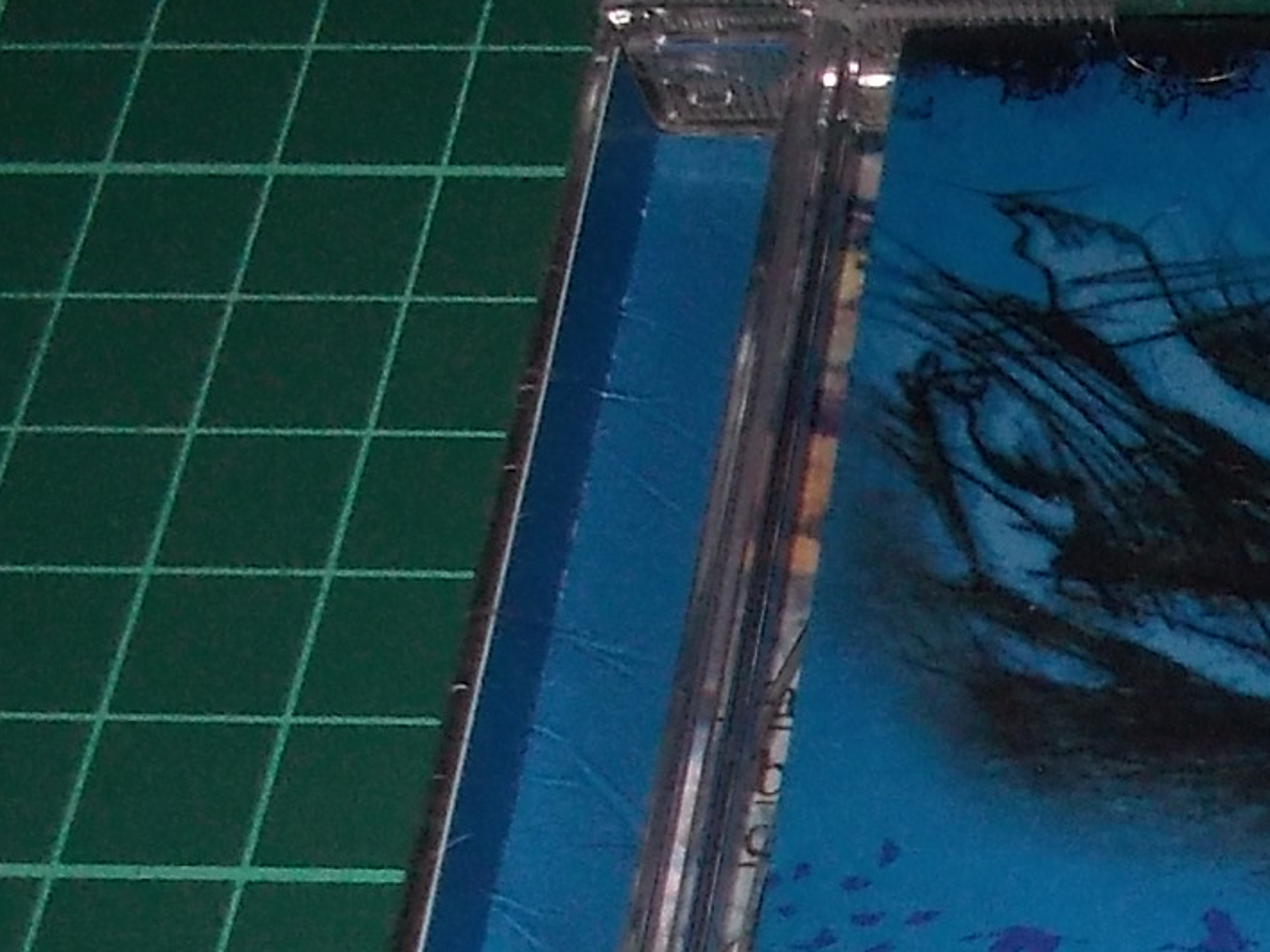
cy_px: 1233
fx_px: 3412
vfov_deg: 15.2
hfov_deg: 19.0
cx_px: 1797
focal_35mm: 93
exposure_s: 1/30
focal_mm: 4.1
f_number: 3.3
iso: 200
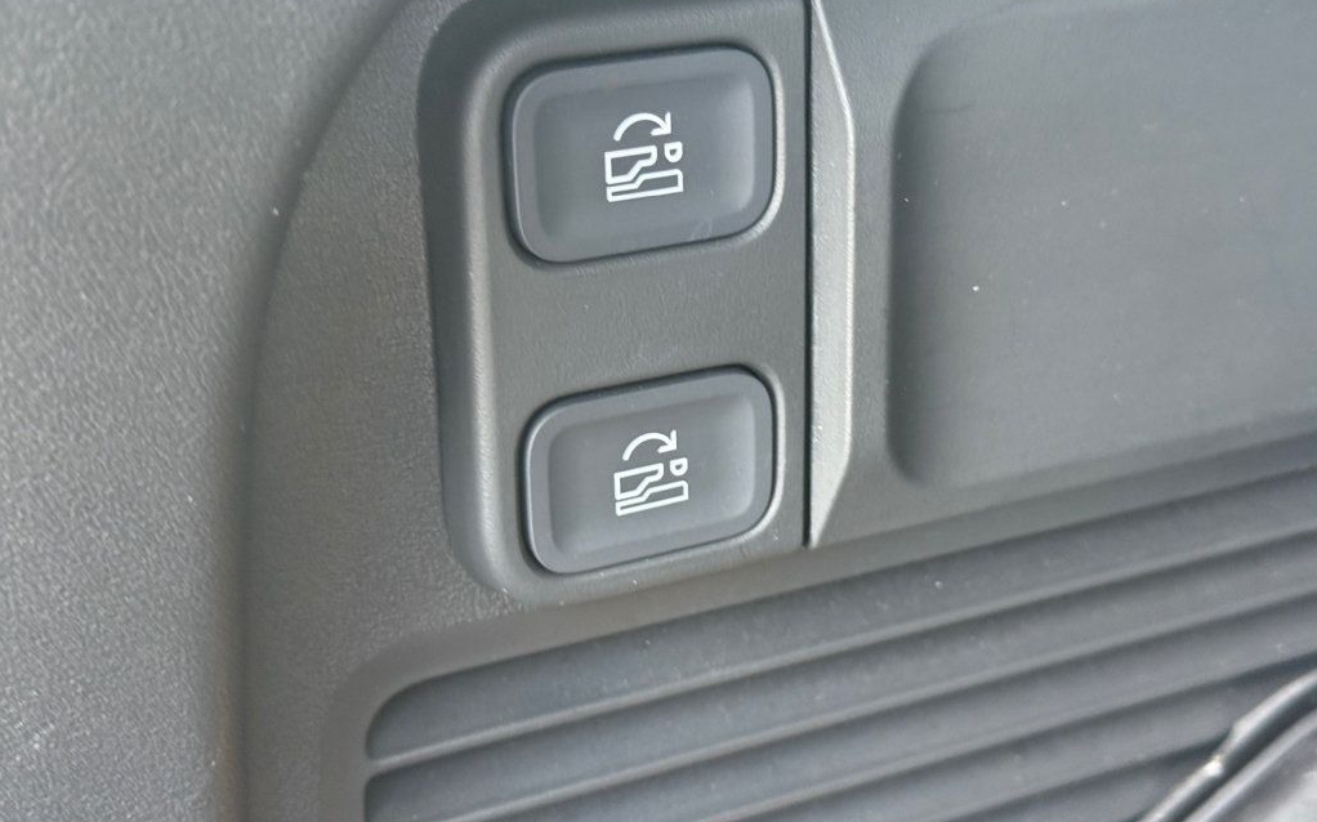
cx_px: 658
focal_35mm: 51
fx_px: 1830
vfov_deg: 25.3
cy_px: 356
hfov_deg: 39.6
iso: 200
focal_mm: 6.76
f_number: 1.78
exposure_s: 1/60
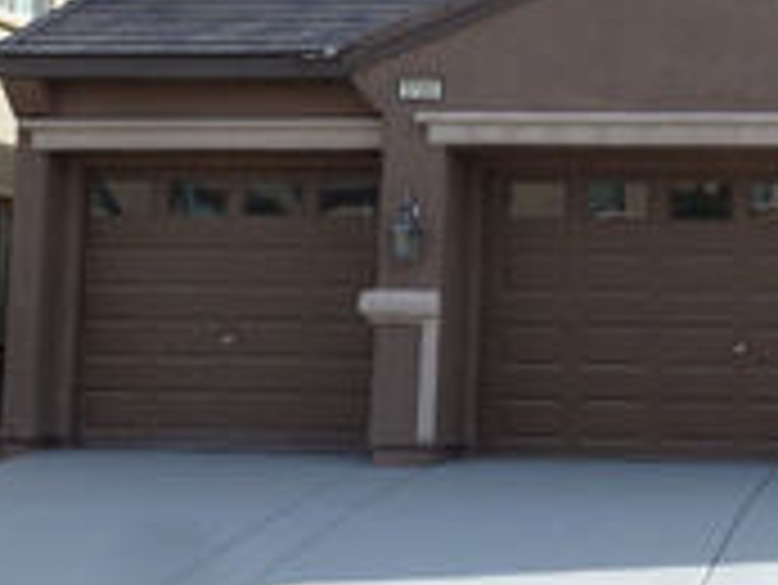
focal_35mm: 96
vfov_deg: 15.3
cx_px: 720
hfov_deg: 20.0
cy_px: 63
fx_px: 2159
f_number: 4
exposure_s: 1/320
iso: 80
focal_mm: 7.9
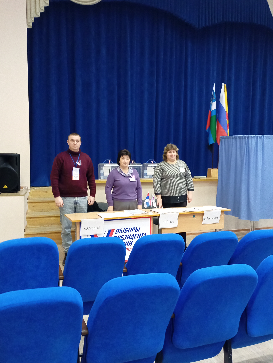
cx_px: 136
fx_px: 326
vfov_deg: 58.4
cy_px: 182
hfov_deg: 45.4
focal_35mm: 31
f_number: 1.8
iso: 795
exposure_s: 1/20
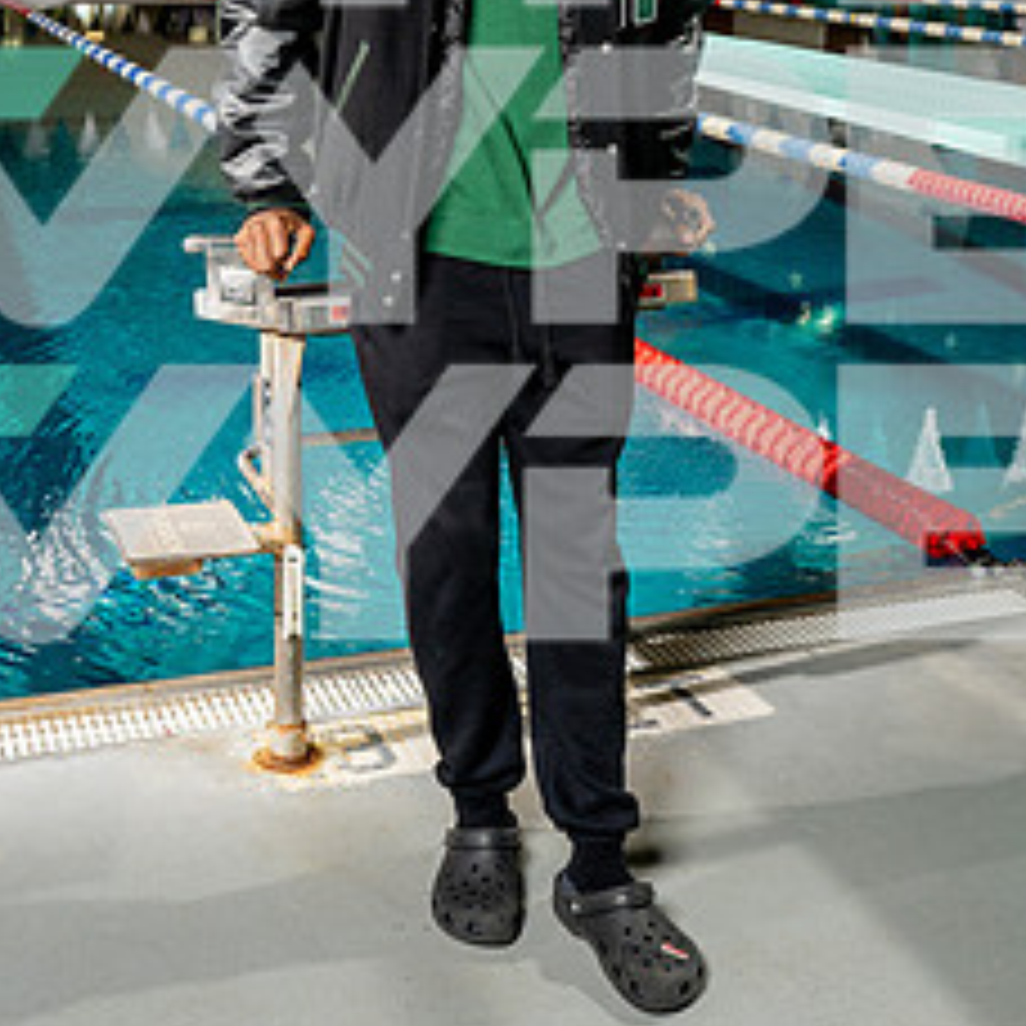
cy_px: 189
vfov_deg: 29.3
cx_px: 482
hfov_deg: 30.0
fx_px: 1911
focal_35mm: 57
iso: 640
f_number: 6.3
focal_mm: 34
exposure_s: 1/250
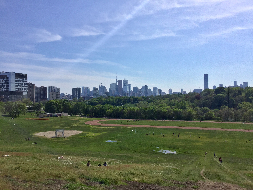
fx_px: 227
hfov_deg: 58.4
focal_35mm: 31
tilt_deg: -0.5
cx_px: 126
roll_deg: +0.3
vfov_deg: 45.4
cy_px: 95
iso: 25
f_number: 2.4
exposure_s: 1/2809
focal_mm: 3.3
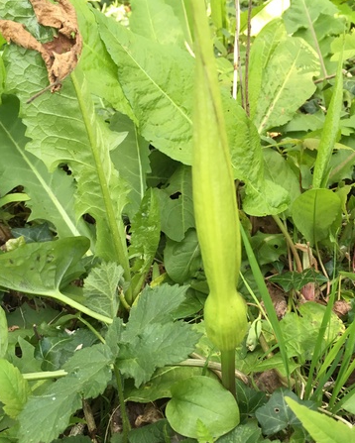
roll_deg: -0.5
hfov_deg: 39.1
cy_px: 238
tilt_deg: -34.1
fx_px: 499
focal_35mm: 38
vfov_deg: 47.9
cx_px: 203
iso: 32
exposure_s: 1/33
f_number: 2.2
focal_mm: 4.15
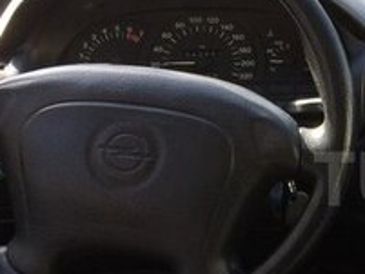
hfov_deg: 18.8
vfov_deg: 15.6
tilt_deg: -21.7
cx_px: 499
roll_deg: -0.3
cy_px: 179
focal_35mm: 95
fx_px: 1002
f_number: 2.2
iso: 32
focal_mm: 4.15
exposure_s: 1/195
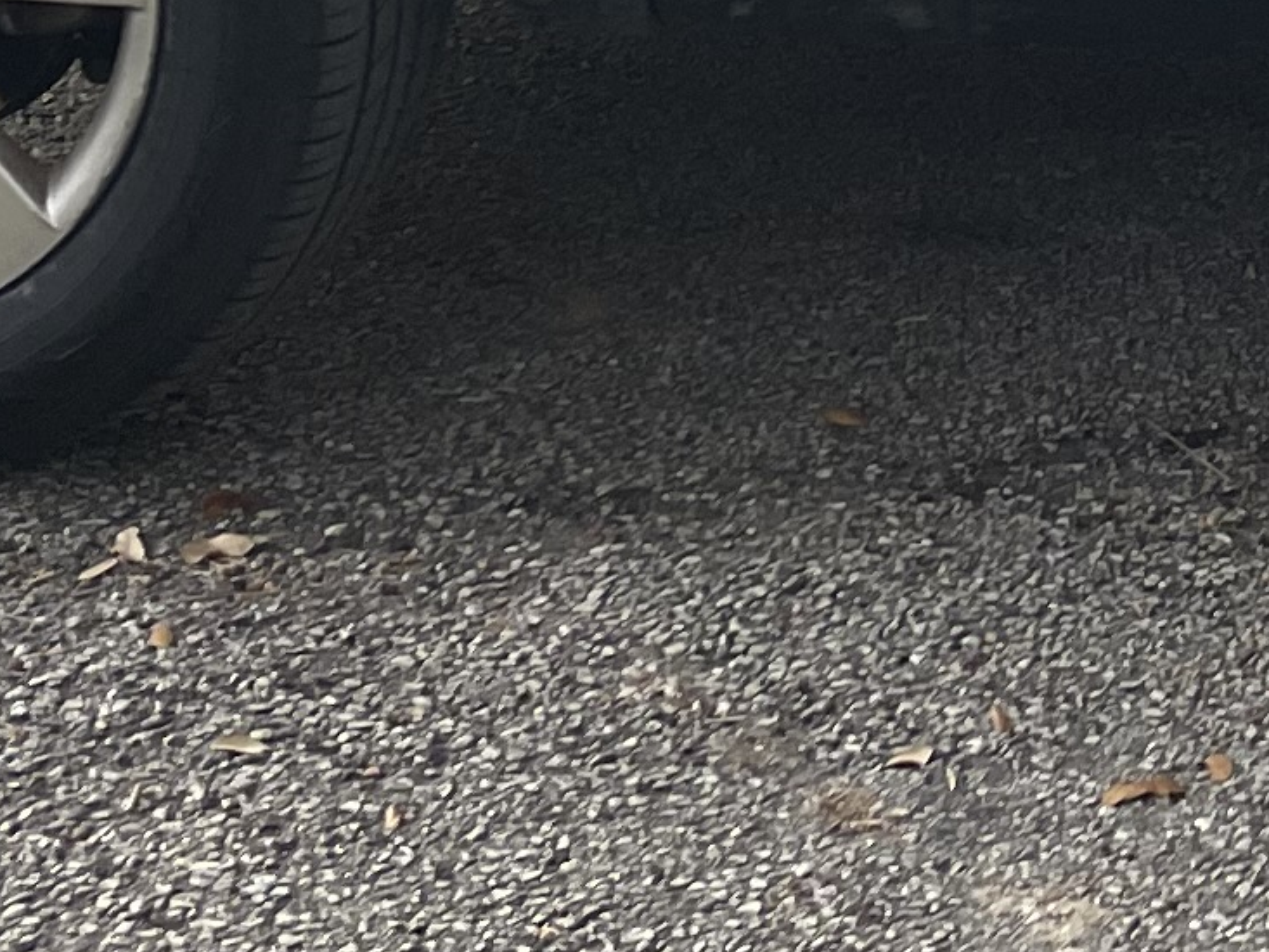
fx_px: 5243
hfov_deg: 12.9
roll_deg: -1.3
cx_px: 2031
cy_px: -940
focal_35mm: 143
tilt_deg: -6.7
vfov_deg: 9.7
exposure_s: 1/121
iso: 64
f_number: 1.6
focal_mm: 4.2
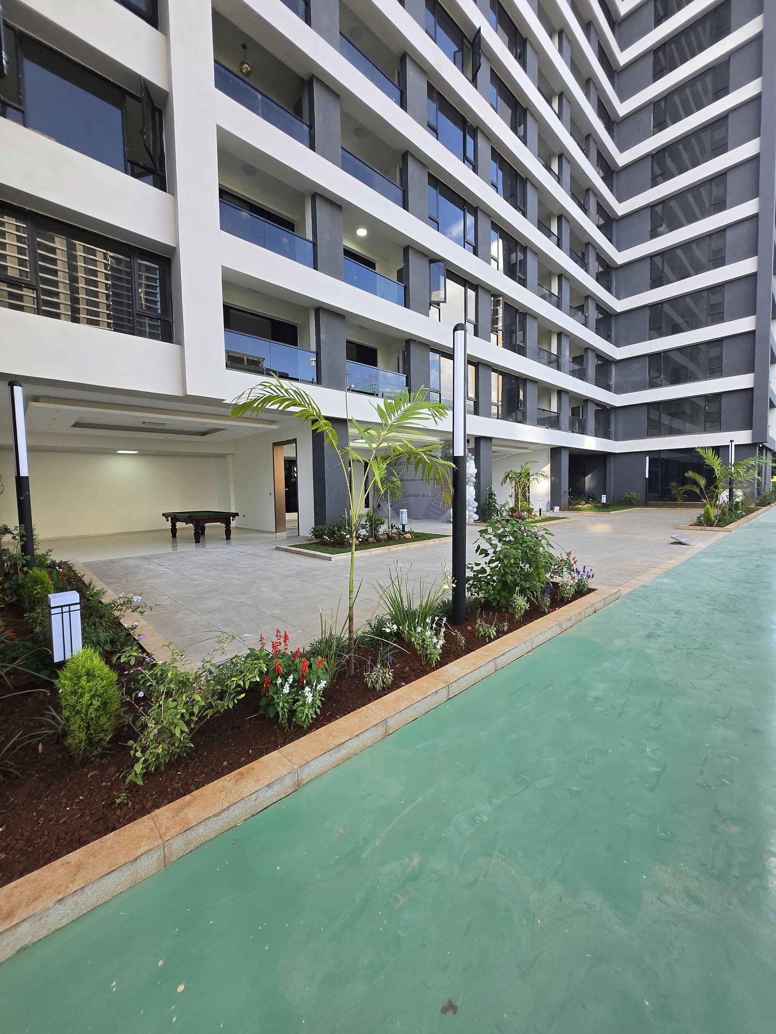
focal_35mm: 13
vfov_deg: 106.2
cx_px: 388
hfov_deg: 89.9
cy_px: 517
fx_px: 389
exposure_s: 1/100
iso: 40
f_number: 2.2
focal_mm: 1.7
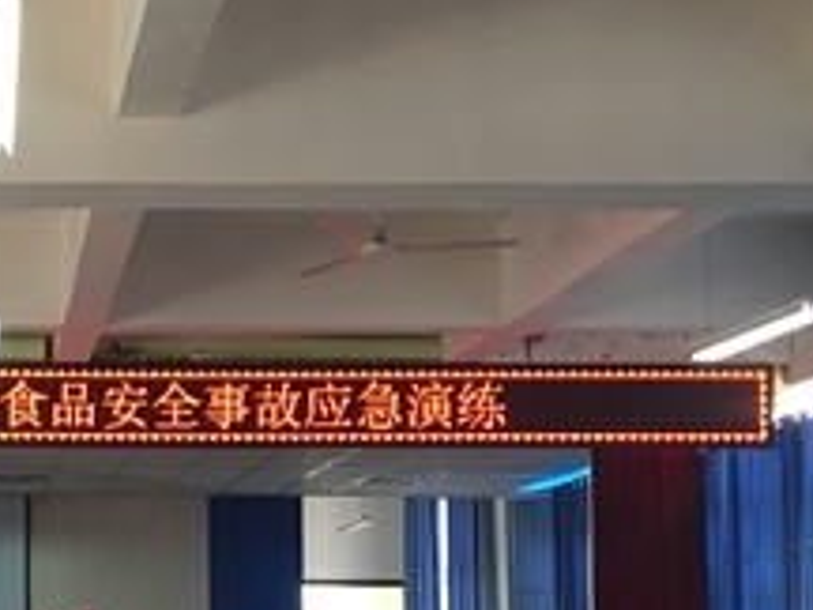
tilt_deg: +7.1
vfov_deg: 21.6
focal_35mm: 67
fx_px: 1574
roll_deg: -0.3
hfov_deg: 27.4
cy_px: 518
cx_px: 8
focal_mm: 4.15
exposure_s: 1/33
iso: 50
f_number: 2.2
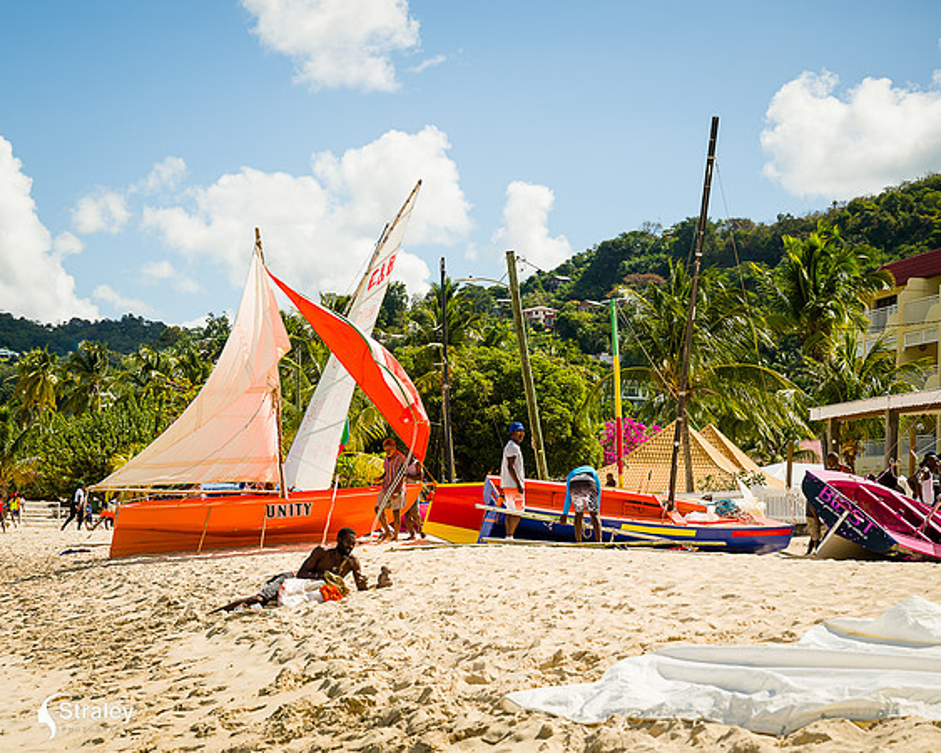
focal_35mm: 79
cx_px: 389
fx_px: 2195
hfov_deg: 24.2
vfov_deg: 19.4
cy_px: 376
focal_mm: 70
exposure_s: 1/320
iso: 64
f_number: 6.3
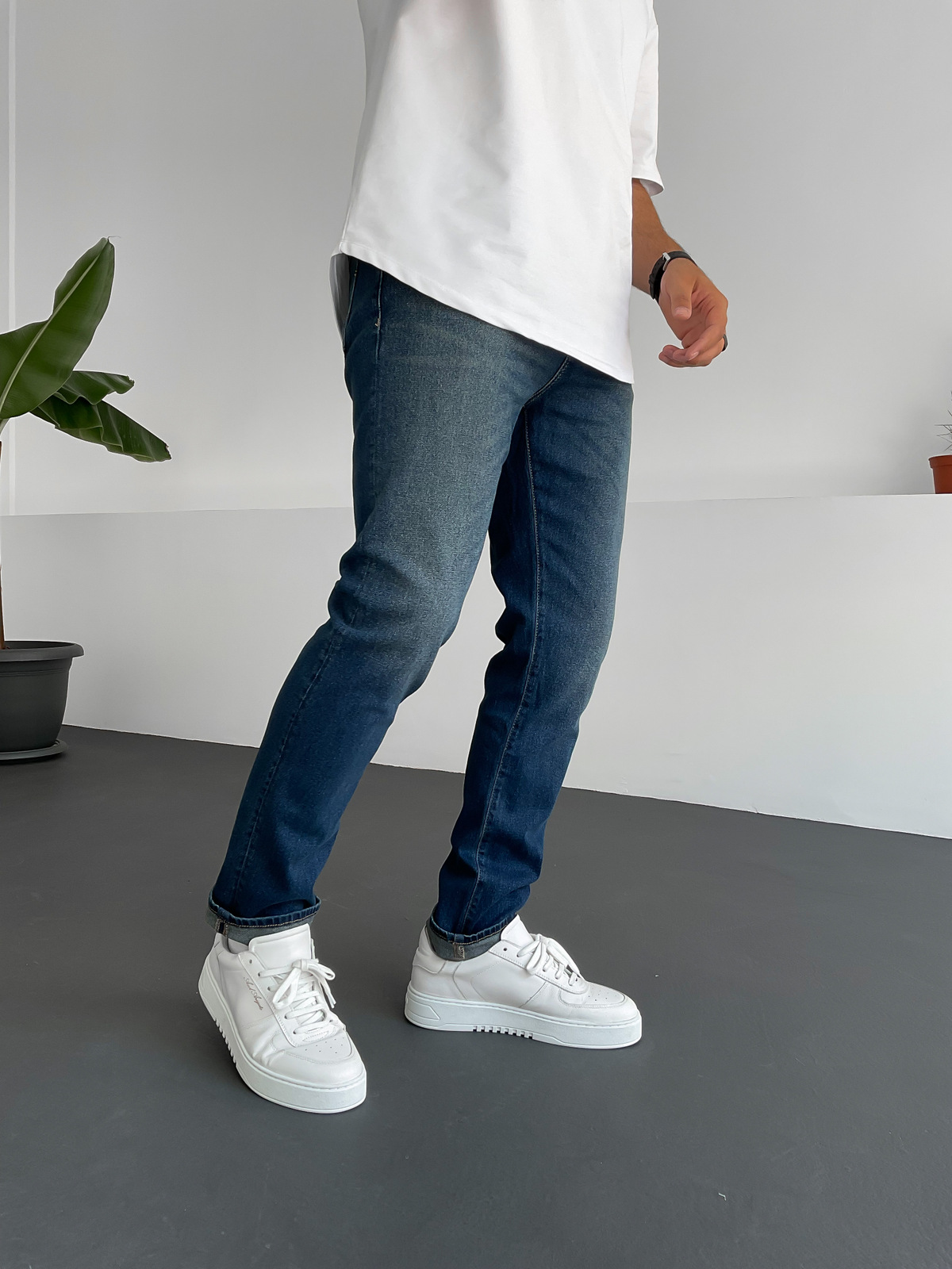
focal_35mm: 29
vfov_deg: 61.7
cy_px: 634
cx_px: 476
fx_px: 1063
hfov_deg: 48.2
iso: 20
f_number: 1.8
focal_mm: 3
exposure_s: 1/120
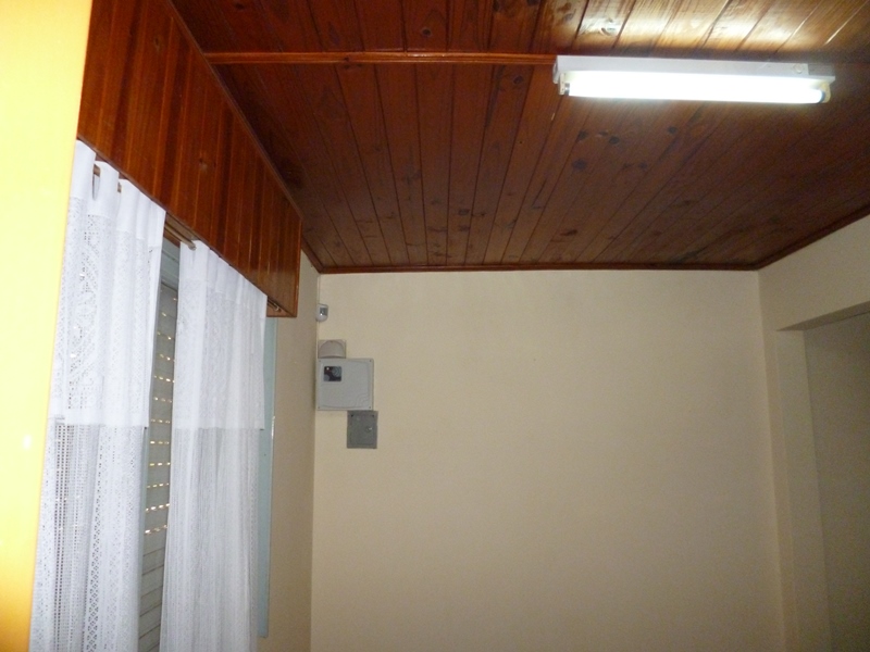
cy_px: 326
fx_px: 603
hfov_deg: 71.6
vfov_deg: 56.8
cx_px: 435
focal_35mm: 24
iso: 400
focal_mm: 4.3
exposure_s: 1/60
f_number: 2.5
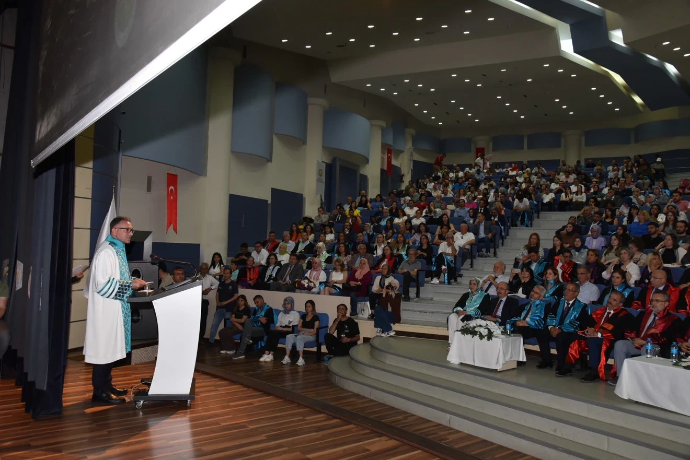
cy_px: 230
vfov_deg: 46.4
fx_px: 537
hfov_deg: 65.5
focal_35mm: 28
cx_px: 345
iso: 1600
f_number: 8
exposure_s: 1/60
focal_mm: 28
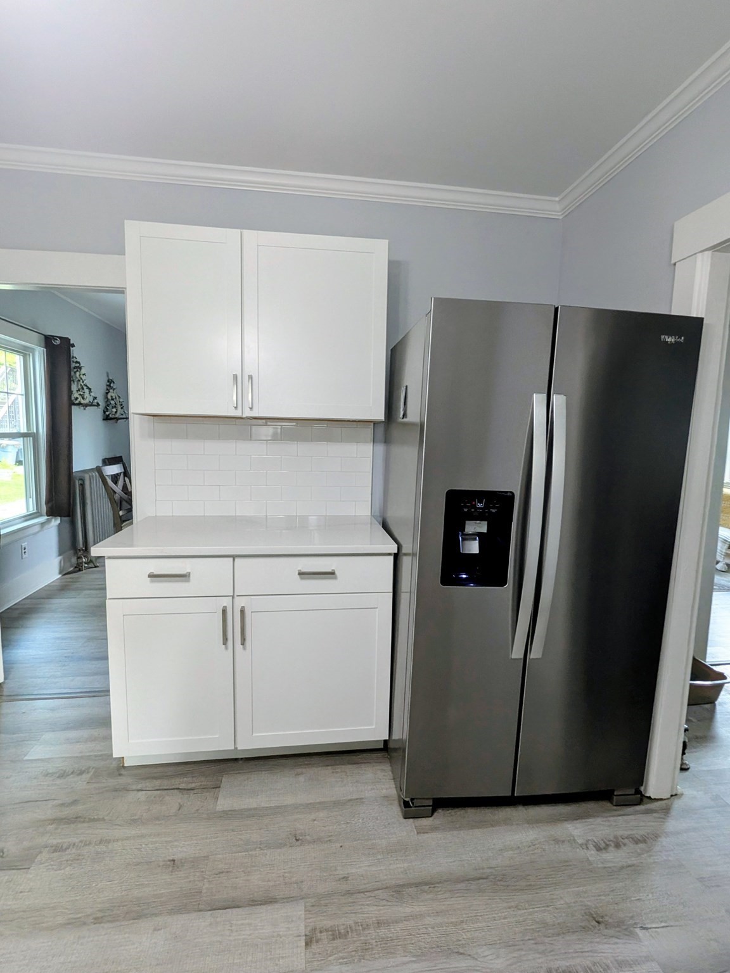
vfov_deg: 94.5
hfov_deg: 78.1
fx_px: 450
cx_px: 365
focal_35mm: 16
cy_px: 486
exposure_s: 1/30
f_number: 2.2
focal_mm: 2.22
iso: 131
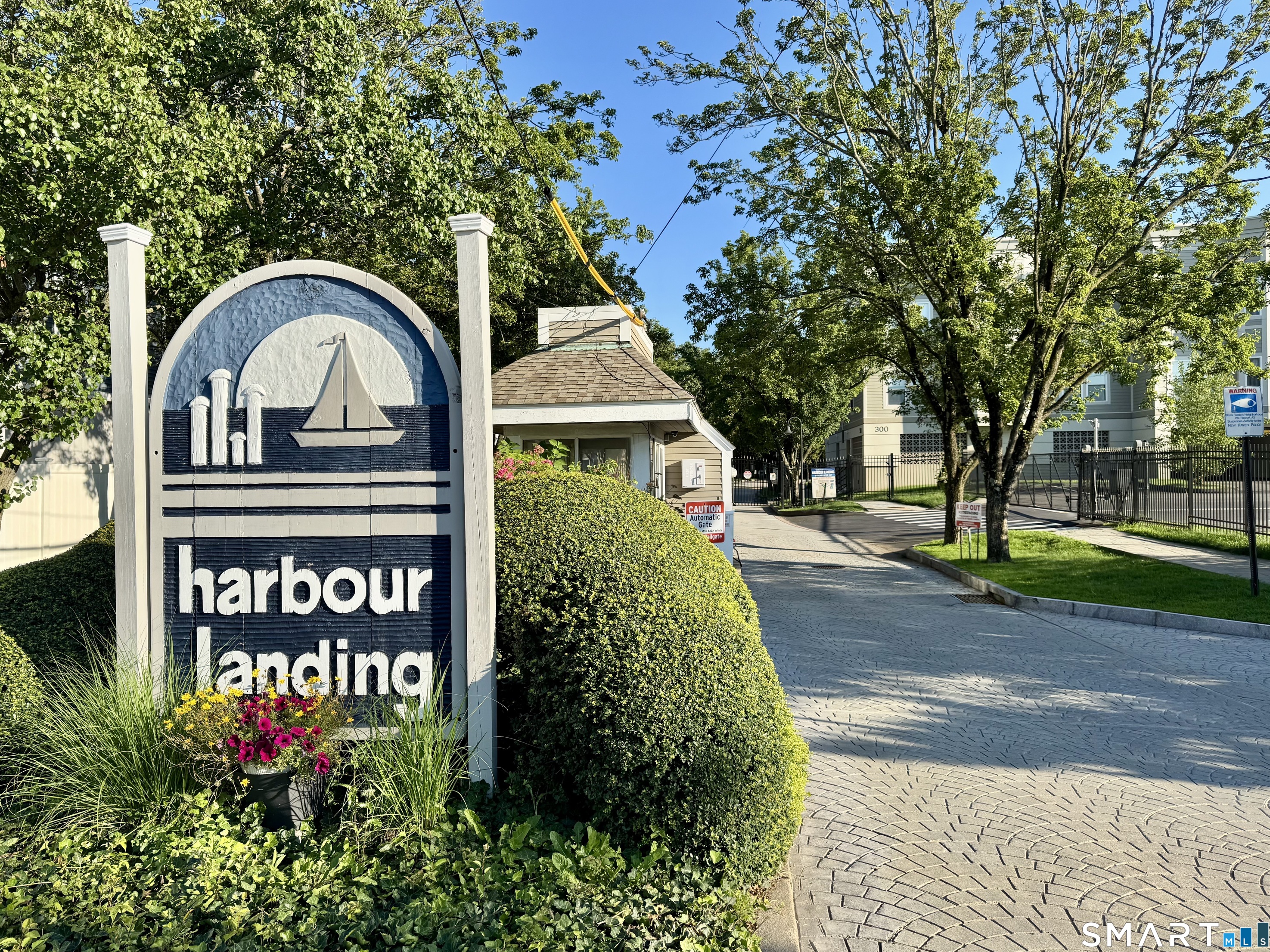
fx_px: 917
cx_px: 617
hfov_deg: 69.4
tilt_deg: +1.1
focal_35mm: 25
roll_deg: +0.9
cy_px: 461
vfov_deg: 54.9
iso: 80
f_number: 1.78
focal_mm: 6.76
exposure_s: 1/2174
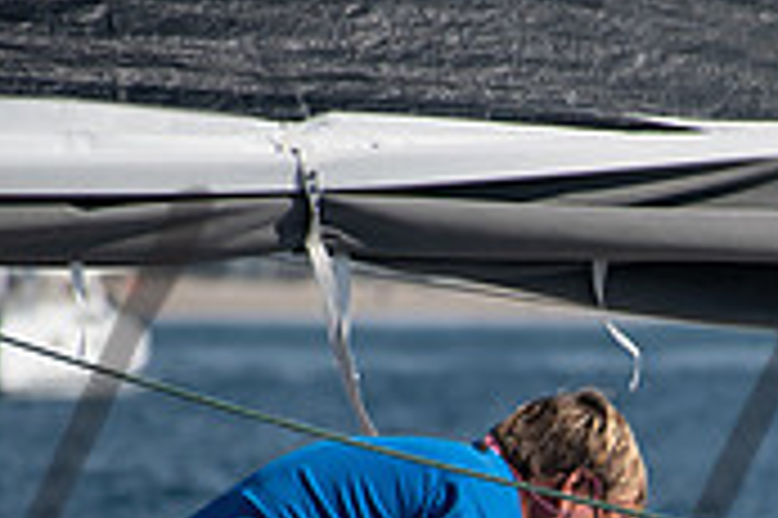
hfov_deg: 2.3
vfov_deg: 1.6
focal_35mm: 880
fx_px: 18999
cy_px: 831
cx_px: 854
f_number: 5.6
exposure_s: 1/800
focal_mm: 175
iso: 100
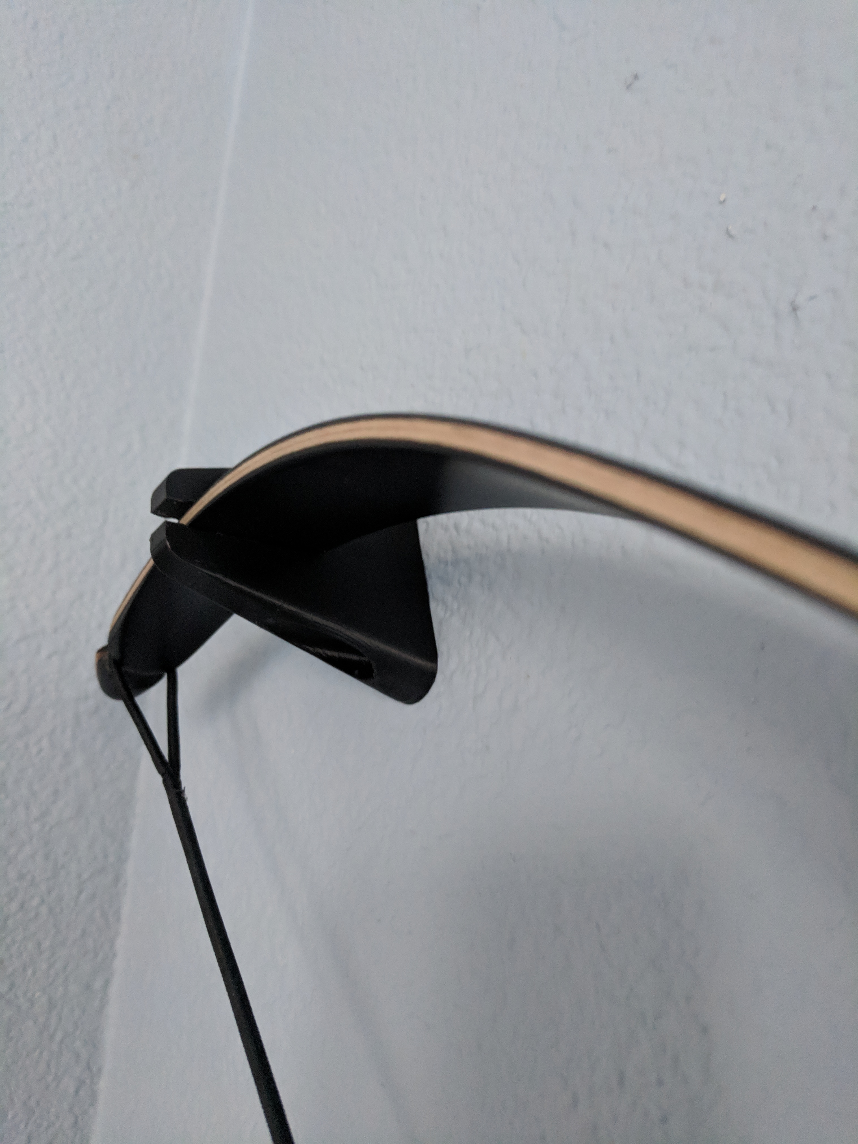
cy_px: 572
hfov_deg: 53.1
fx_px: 859
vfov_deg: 67.3
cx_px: 429
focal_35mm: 26
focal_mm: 4.67
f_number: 2
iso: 1121
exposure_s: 1/24
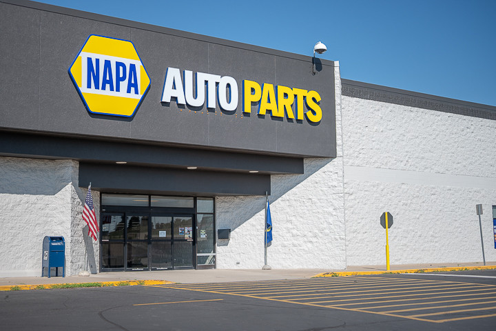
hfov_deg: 39.6
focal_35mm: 50
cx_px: 248
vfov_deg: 27.0
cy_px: 166
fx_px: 689
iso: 250
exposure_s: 1/8000
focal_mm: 50
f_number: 2
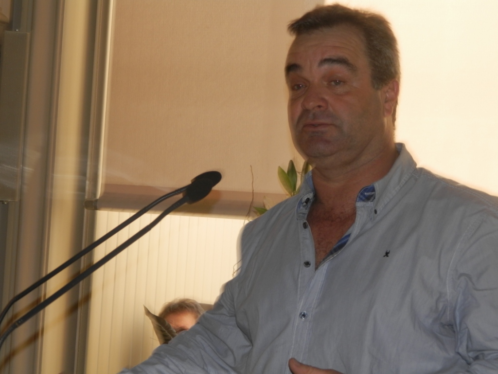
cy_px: 187
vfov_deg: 14.0
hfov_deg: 18.5
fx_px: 1525
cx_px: 249
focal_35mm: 106
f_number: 4.5
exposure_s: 1/50
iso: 100
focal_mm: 19
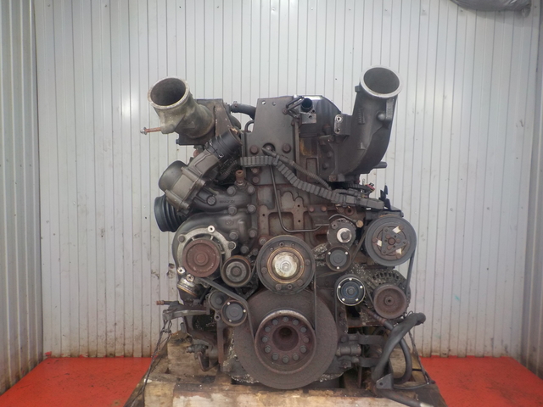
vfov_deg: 46.8
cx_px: 272
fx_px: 471
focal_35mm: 30
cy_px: 204
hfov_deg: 60.0
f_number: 3.3
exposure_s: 1/30
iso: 160
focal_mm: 4.1
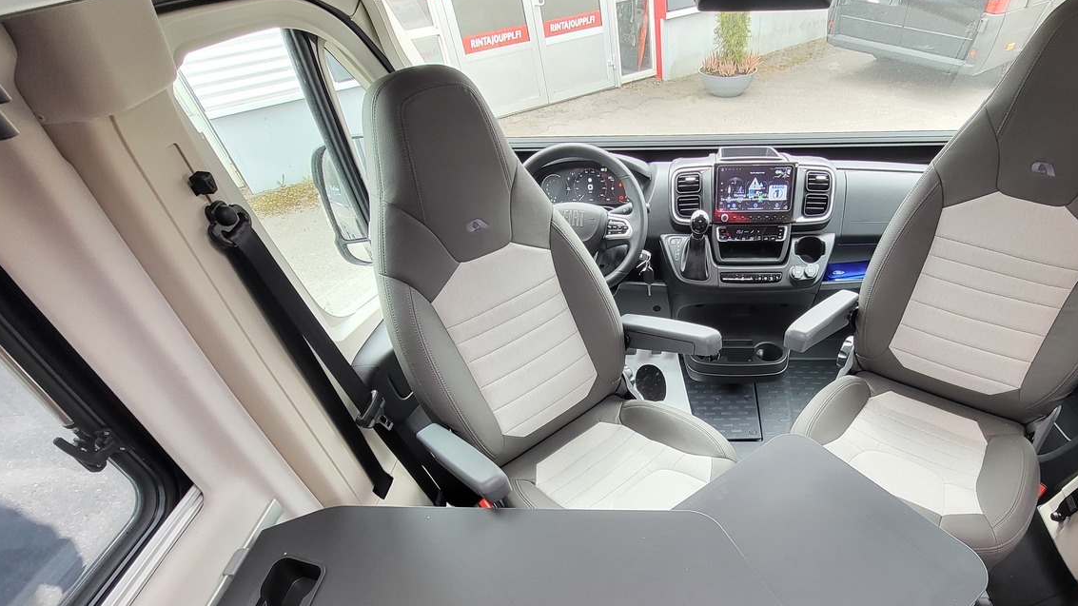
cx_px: 660
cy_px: 458
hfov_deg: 91.2
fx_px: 514
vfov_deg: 57.7
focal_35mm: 18
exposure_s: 1/50
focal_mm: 1.74
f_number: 2.2
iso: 125
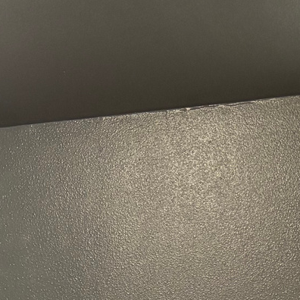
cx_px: -47
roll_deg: -0.3
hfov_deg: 14.3
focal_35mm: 119
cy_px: 502
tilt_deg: -4.4
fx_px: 1167
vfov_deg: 13.5
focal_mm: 5.96
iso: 320
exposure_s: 1/60
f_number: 1.6
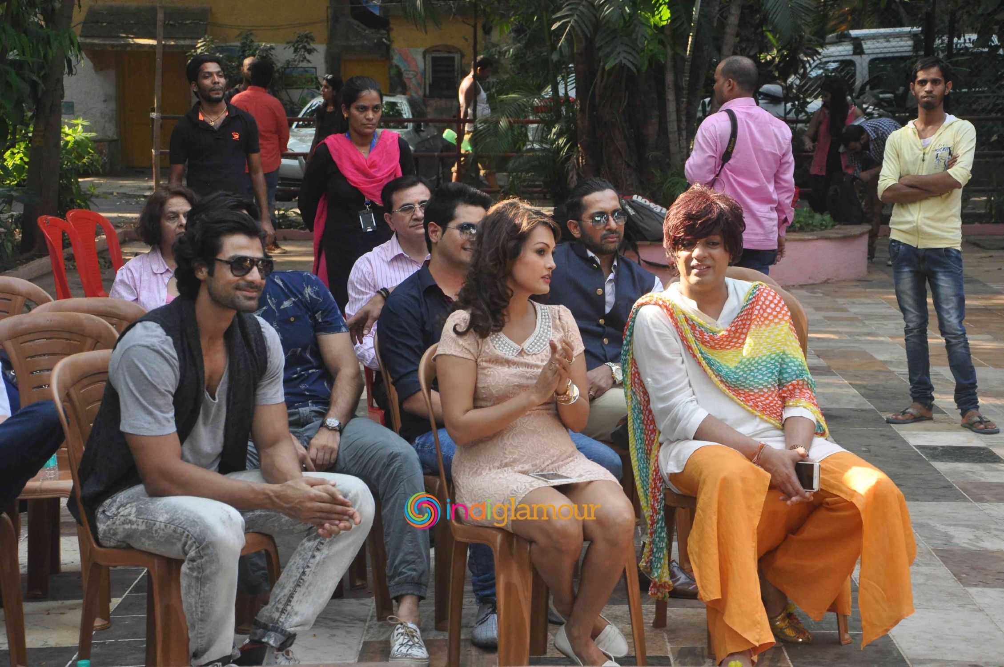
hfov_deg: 21.9
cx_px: 502
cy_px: 334
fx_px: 2591
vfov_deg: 14.7
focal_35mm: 93
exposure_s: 1/250
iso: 1000
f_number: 8
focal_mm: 62
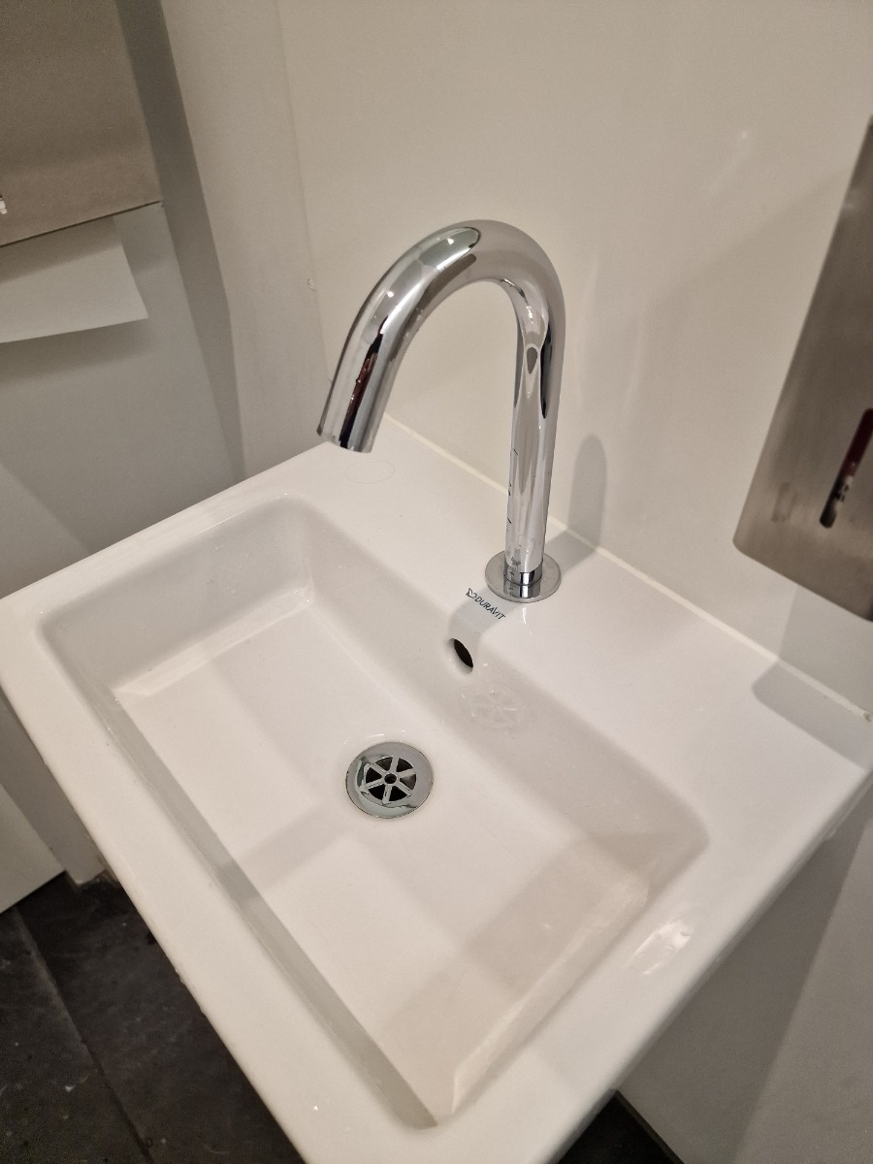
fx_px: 773
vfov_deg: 73.9
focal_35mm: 23
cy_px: 582
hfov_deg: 58.9
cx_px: 436
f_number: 1.8
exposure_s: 1/100
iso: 250
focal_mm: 6.4
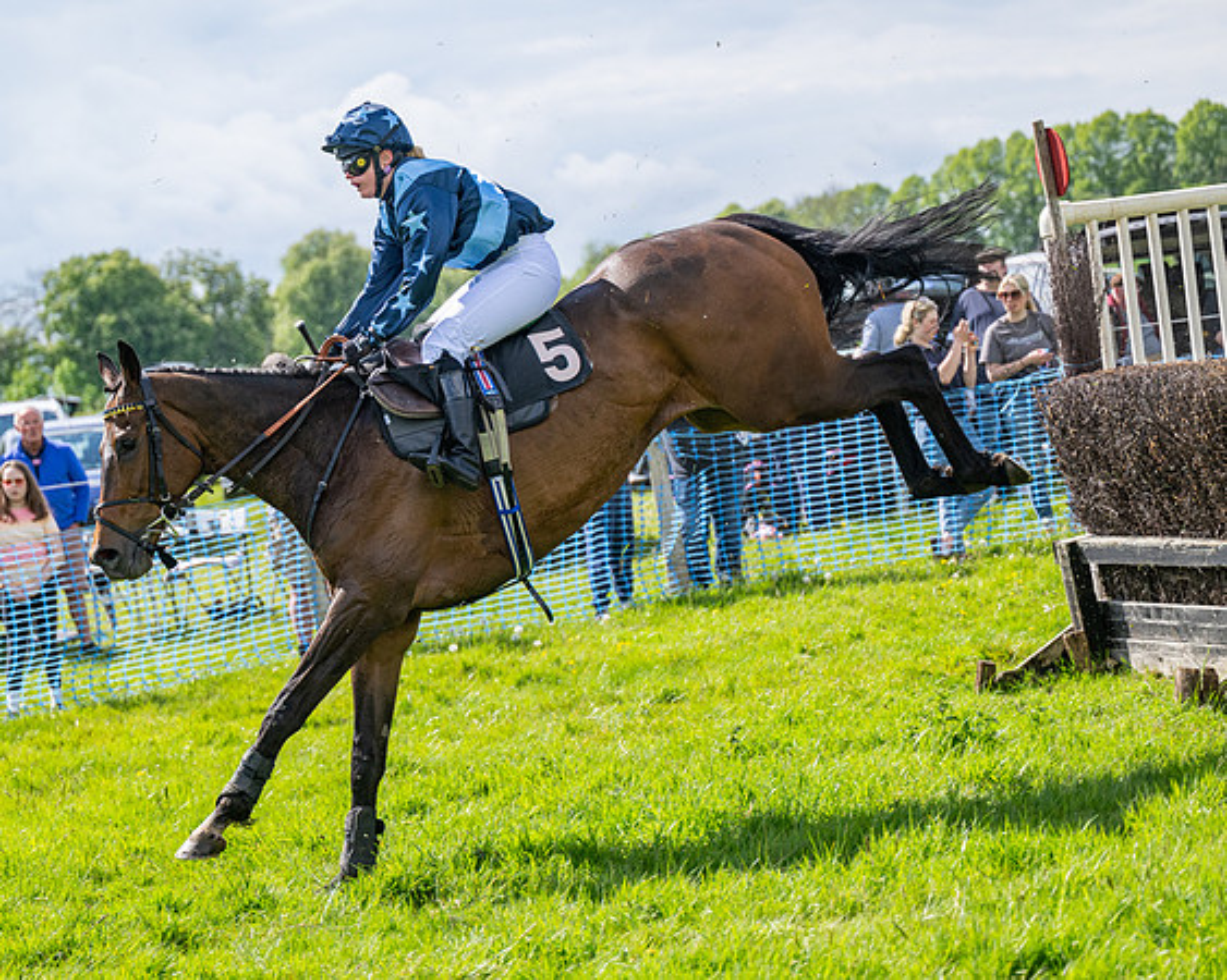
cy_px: 490
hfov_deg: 17.4
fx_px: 4009
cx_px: 582
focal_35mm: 110
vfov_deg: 13.9
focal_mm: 98
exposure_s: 1/2500
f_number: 4
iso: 400
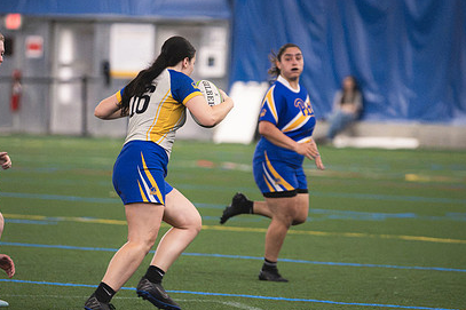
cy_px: 181
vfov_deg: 3.2
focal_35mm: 427
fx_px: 5525
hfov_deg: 4.8
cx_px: 197
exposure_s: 1/640
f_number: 2.8
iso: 10000
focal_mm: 200
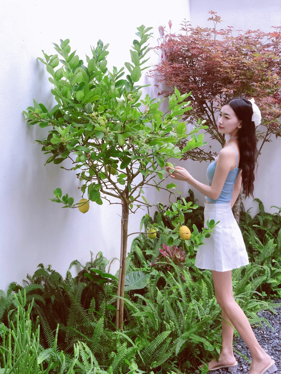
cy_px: 187
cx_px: 140
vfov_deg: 36.8
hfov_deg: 28.0
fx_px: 563
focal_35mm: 52
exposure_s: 1/120
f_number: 2.4
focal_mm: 6
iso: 20
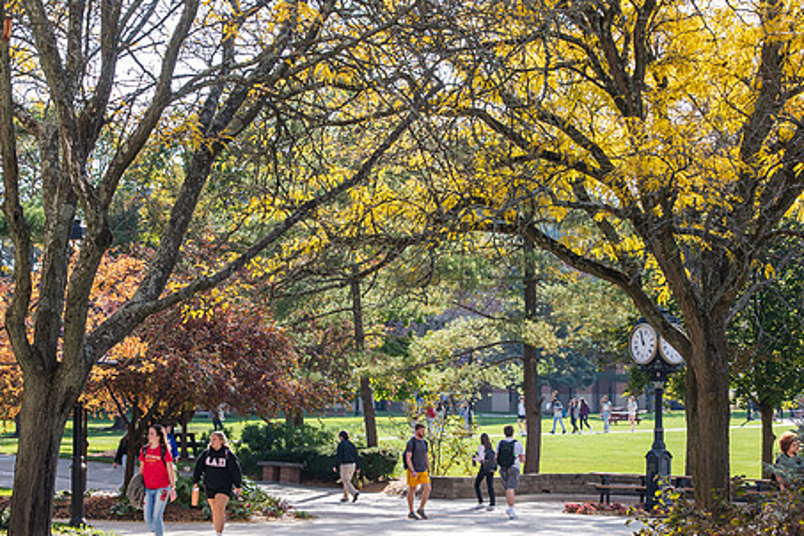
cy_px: 304
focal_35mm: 105
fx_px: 2345
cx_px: 415
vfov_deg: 13.0
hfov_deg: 19.5
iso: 400
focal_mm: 82
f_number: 8
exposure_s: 1/250
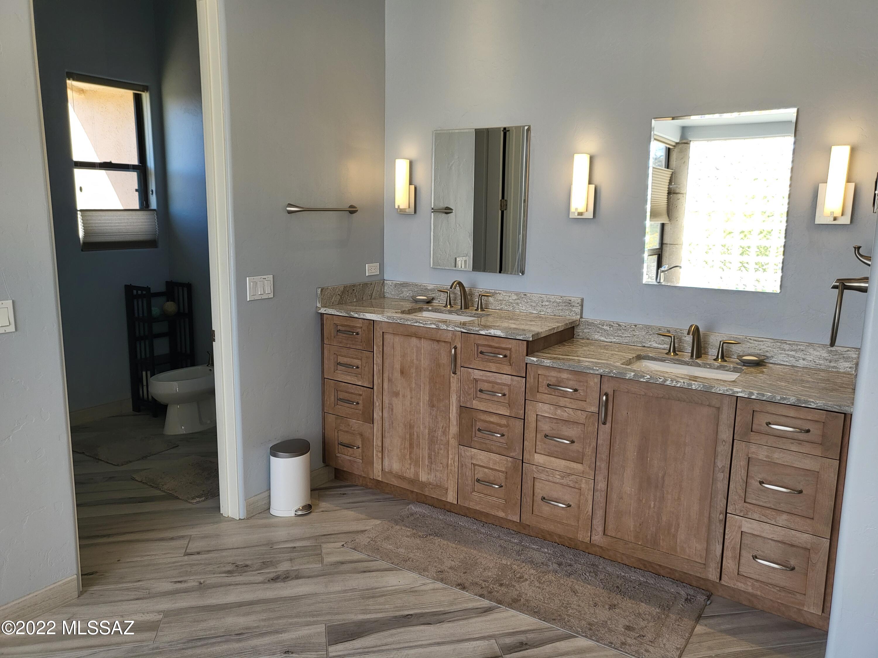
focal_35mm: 26
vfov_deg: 53.1
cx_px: 439
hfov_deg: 67.3
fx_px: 659
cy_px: 329
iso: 50
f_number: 1.8
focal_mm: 4.25
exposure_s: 1/186
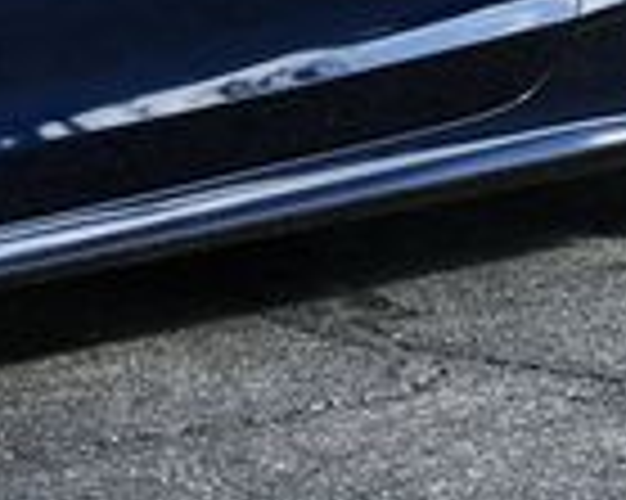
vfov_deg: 8.6
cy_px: -329
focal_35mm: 173
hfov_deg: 10.8
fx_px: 3203
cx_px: -243
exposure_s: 1/250
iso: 200
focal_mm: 20
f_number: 8
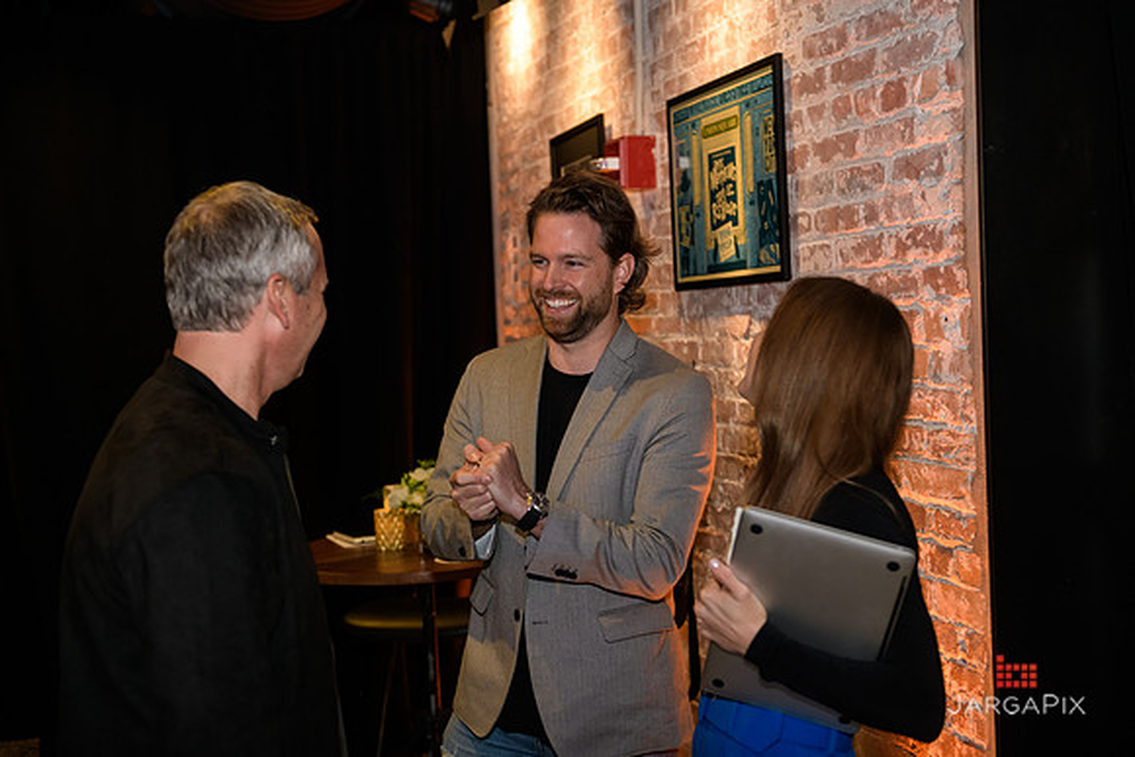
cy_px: 378
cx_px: 568
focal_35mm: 45
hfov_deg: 43.6
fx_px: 1419
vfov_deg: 29.9
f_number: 3.2
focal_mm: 45
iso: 1250
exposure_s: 1/125
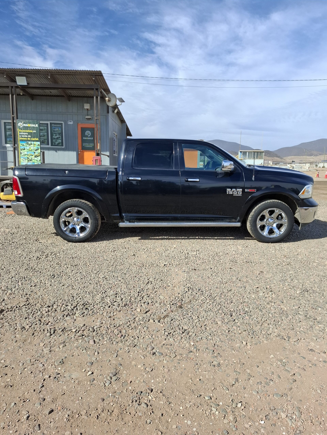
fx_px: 290
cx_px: 164
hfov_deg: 58.9
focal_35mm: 23
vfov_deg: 73.9
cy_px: 218
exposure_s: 1/1600
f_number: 1.8
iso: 50
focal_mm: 5.54
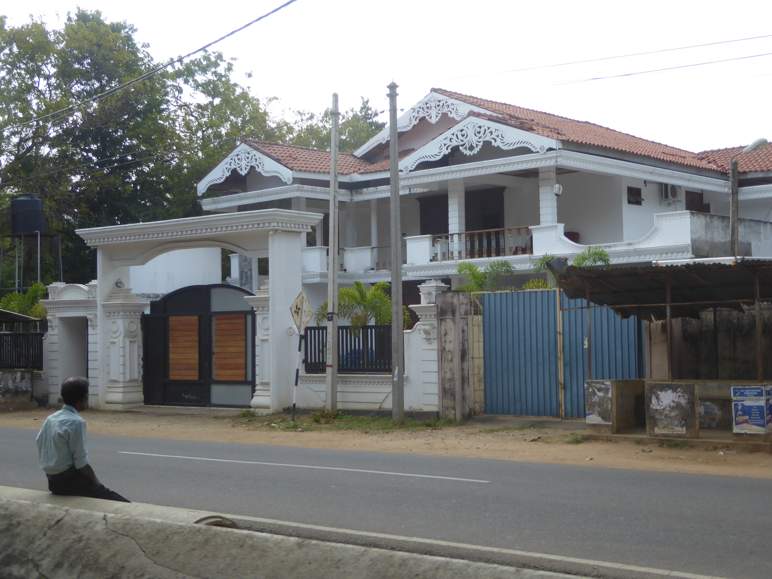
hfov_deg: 36.2
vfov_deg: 27.5
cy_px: 290
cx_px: 386
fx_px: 1182
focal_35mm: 53
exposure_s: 1/250
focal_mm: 9
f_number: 4.1
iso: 80
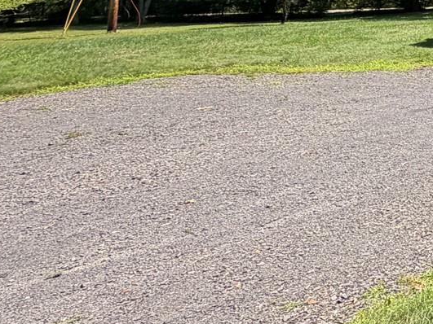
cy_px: -72
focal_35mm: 54
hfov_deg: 22.5
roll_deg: +0.8
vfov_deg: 24.3
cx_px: 760
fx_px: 675
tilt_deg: +4.7
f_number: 2.2
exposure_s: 1/770
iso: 32
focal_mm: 2.22
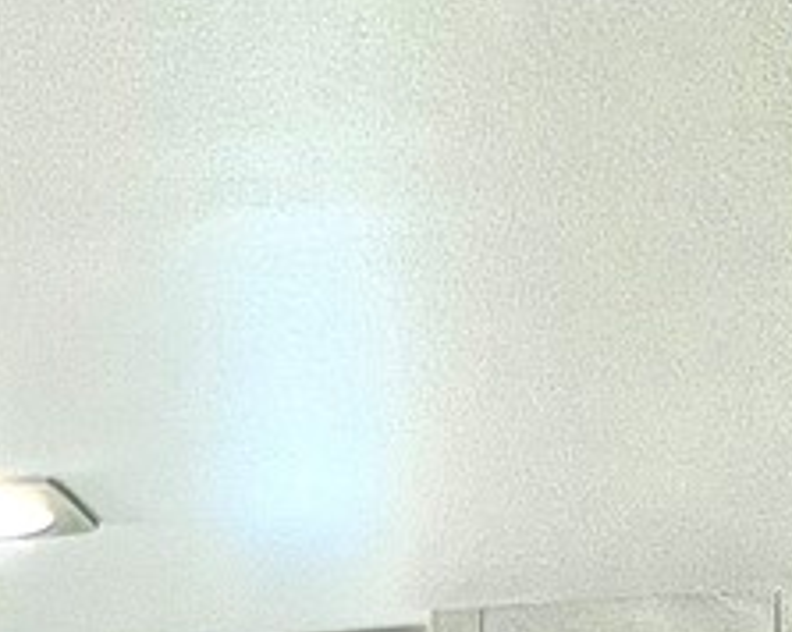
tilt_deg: -2.7
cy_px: 1268
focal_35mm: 91
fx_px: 2131
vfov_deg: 14.1
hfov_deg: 20.7
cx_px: 103
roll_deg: +1.2
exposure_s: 1/120
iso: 250
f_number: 1.8
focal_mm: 1.57
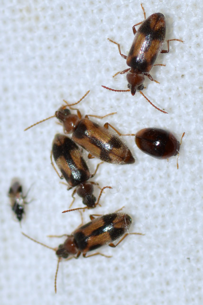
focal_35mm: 150
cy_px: 152
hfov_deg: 9.1
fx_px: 1270
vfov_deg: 13.7
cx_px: 102
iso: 100
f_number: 13
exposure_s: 1/200
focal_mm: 100
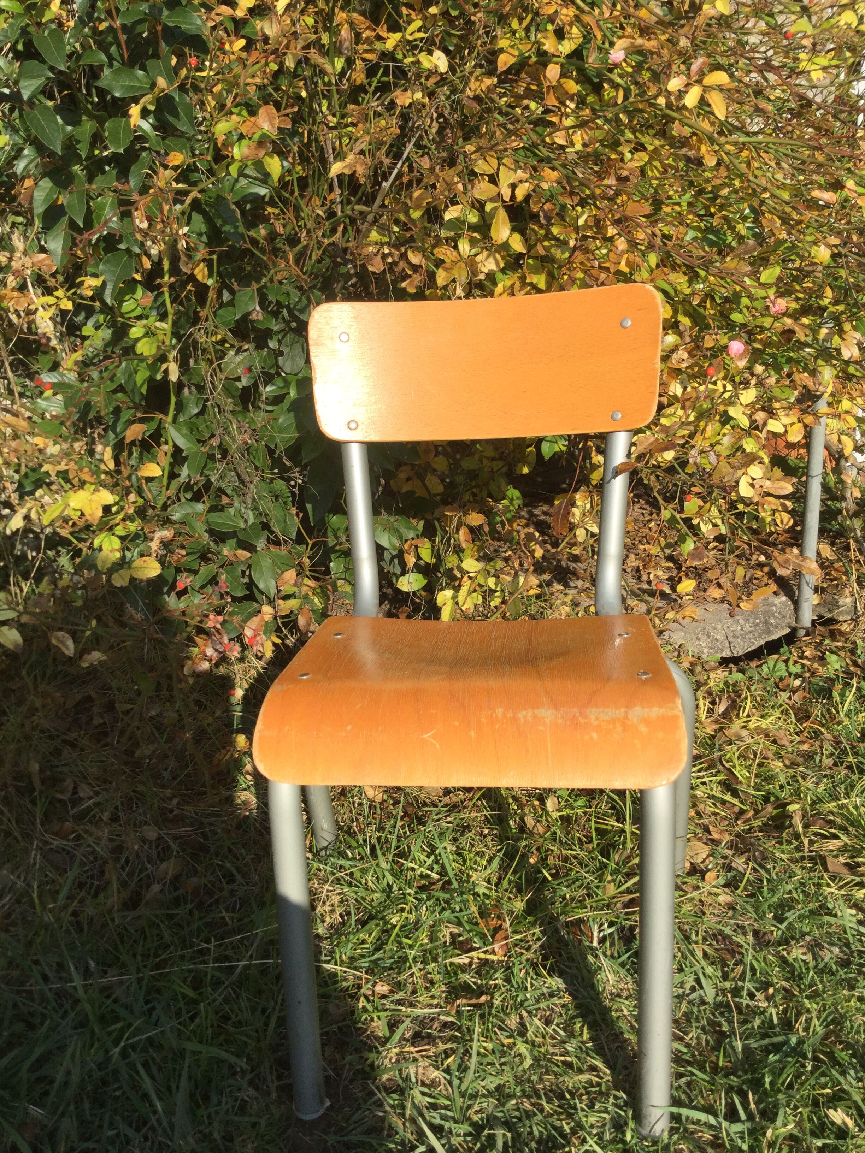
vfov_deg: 58.4
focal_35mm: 31
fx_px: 1033
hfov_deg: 45.4
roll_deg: +2.0
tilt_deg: -18.8
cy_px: 576
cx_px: 432
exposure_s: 1/1116
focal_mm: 3.3
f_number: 2.4
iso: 25
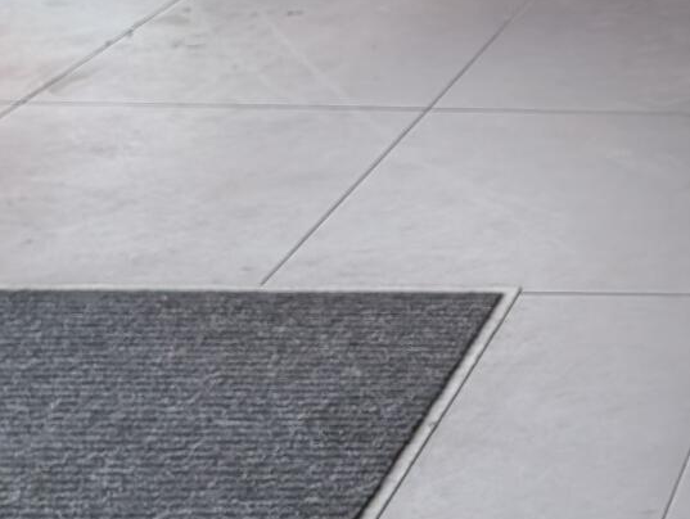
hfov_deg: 17.8
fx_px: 1776
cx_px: 1228
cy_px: 73
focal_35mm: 89
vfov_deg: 16.5
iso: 18
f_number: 1.68
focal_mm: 6.9
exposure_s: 1/141
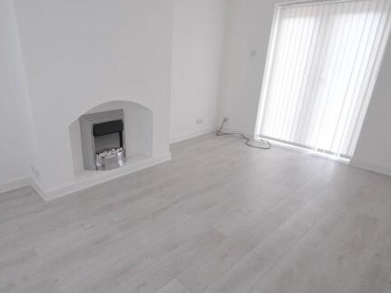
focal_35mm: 22
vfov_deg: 60.9
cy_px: 161
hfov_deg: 75.7
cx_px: 159
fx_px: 248
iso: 400
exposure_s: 1/60
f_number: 4
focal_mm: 10
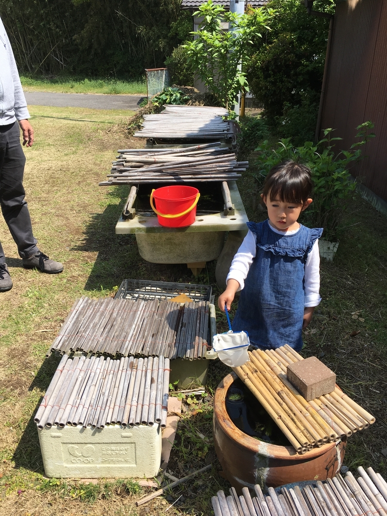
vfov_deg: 61.7
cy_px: 258
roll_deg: -3.7
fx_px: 432
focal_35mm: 29
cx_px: 194
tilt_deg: -25.4
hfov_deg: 48.2
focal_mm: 4.15
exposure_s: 1/1131
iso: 25
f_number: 2.2
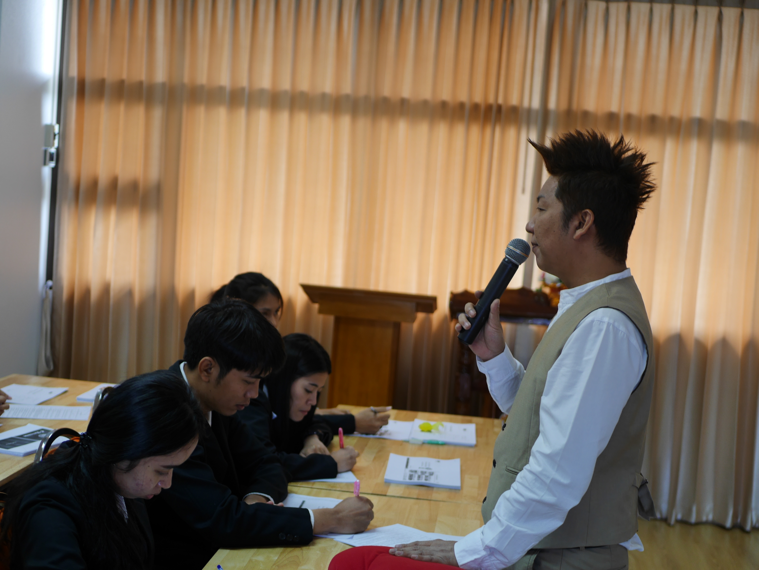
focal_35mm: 50
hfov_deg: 38.2
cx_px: 380
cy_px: 285
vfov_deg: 29.1
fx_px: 1097
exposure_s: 1/125
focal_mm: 25
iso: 200
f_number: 2
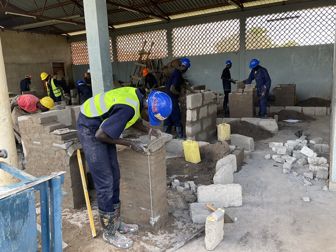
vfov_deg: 48.2
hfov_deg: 61.7
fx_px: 281
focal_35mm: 29
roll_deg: +2.3
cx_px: 168
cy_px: 126
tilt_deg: -10.4
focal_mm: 3
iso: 16
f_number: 1.8
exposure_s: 1/102
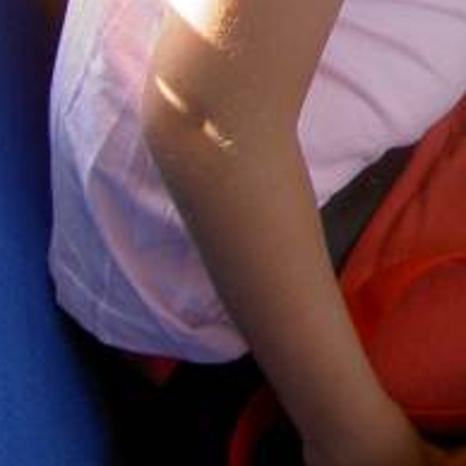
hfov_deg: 11.4
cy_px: -223
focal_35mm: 142
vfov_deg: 11.8
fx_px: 2163
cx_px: 853
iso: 100
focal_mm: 8
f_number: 2.8
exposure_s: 1/100
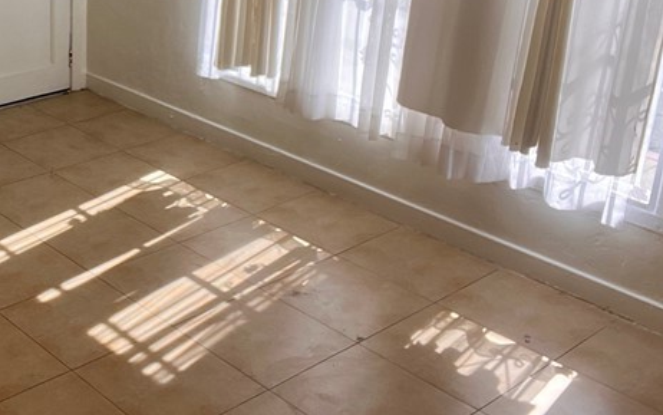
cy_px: 95
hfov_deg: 35.3
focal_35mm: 54
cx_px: 67
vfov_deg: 23.7
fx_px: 976
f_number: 2.2
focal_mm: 2.71
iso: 32
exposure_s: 1/250
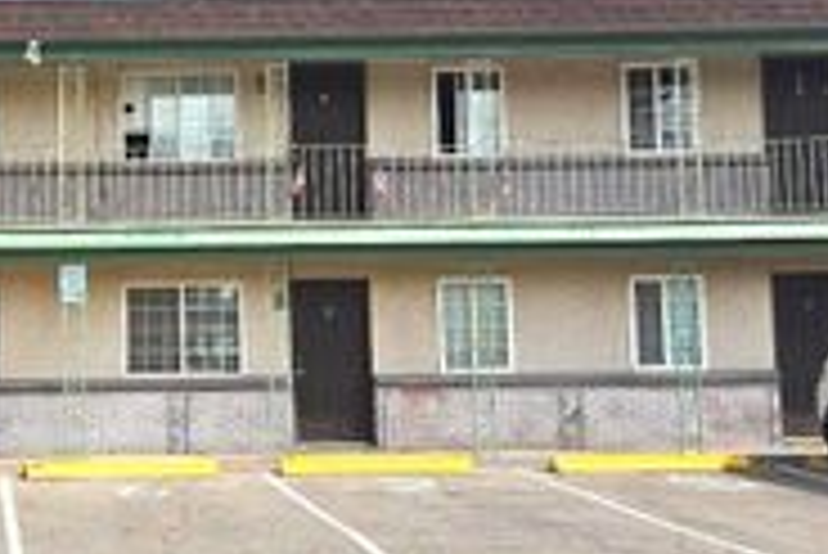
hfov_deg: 29.5
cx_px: 63
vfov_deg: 21.0
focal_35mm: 65
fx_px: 1496
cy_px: 254
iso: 25
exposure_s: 1/2500
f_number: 1.8
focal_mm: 5.4
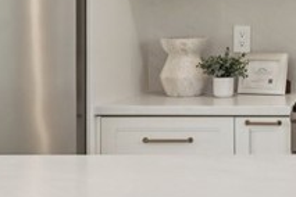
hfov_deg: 12.5
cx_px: 541
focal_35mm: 149
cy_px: -14
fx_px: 1225
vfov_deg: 9.1
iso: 400
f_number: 8
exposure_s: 1/40
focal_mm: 31
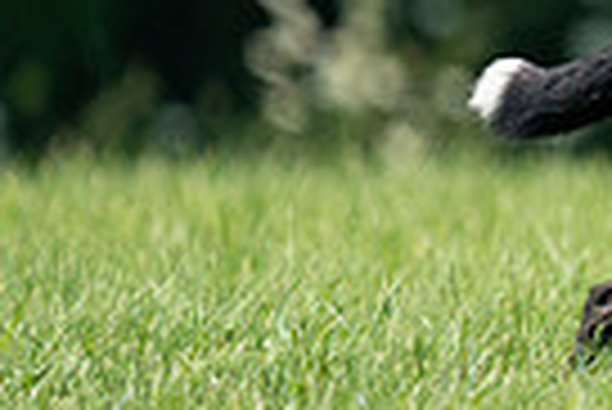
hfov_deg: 0.8
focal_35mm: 2565
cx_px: 1287
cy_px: -74
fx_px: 43651
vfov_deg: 0.5
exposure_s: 1/4000
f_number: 6.3
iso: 1600
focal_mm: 600
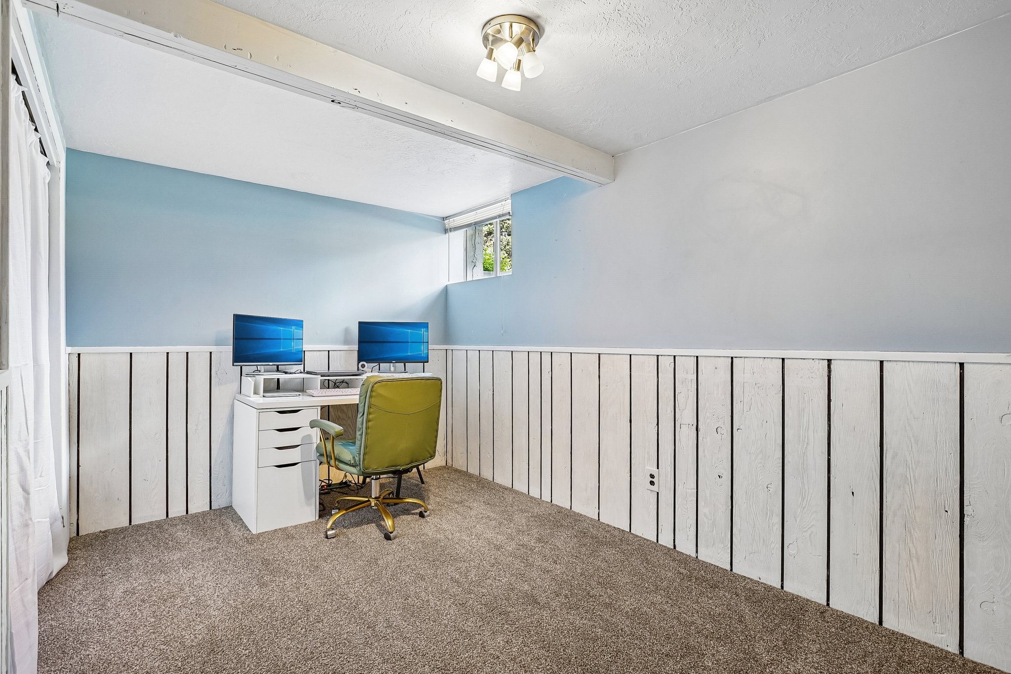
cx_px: 506
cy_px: 337
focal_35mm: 16
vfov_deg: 73.7
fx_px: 449
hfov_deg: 96.7
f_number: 8
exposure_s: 1/10
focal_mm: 16
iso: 400
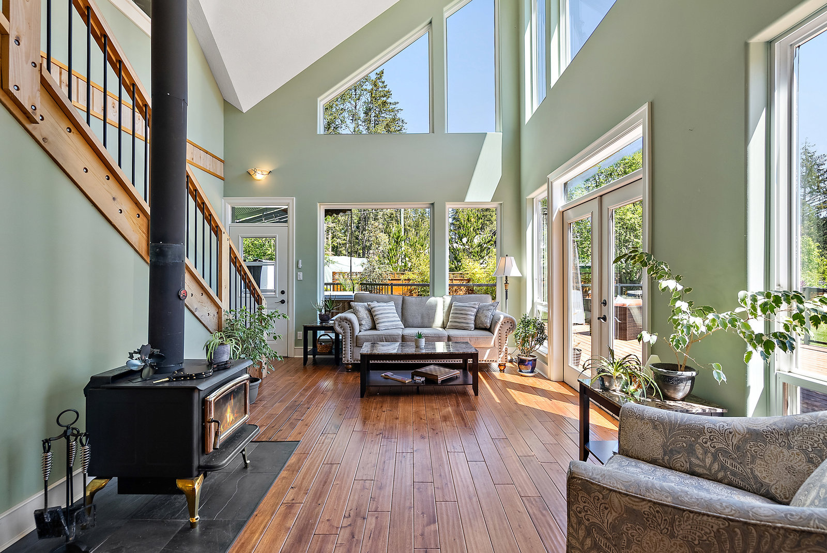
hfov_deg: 96.7
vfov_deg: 73.8
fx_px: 368
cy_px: 276
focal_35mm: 16
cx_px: 414
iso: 320
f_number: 7.1
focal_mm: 16
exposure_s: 1/25
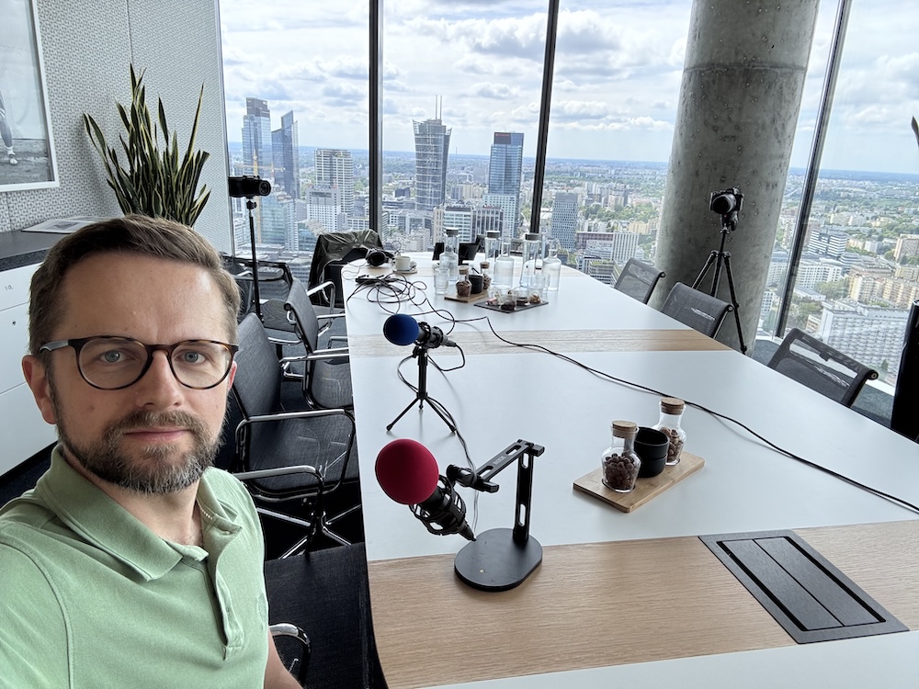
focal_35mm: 23
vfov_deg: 58.9
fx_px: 611
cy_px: 344
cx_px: 460
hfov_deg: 73.9
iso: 25
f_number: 1.9
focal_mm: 2.69
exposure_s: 1/167
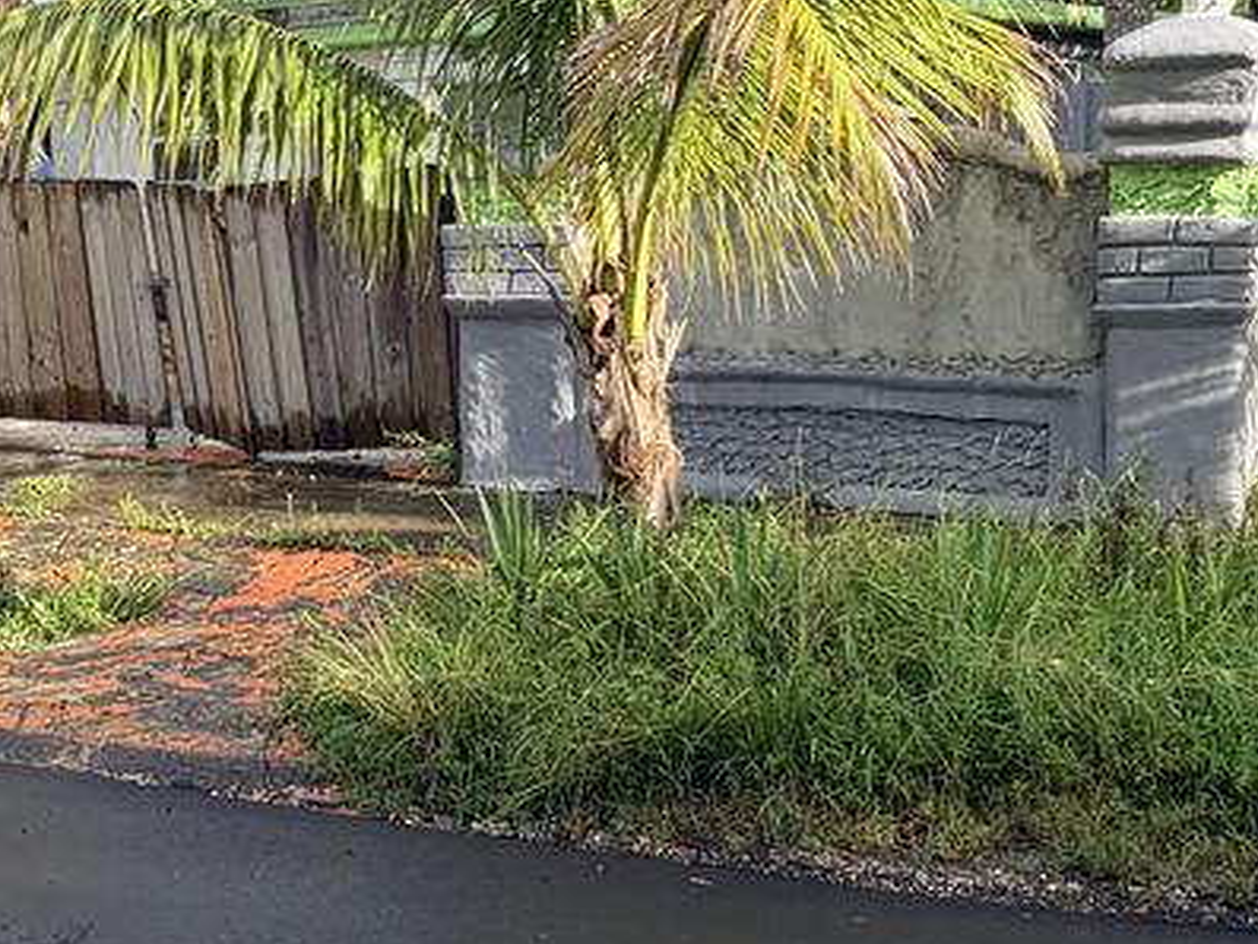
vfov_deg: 21.9
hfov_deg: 27.5
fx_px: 2436
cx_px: 48
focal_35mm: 67
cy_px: 377
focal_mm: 5.96
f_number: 1.6
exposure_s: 1/515
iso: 50
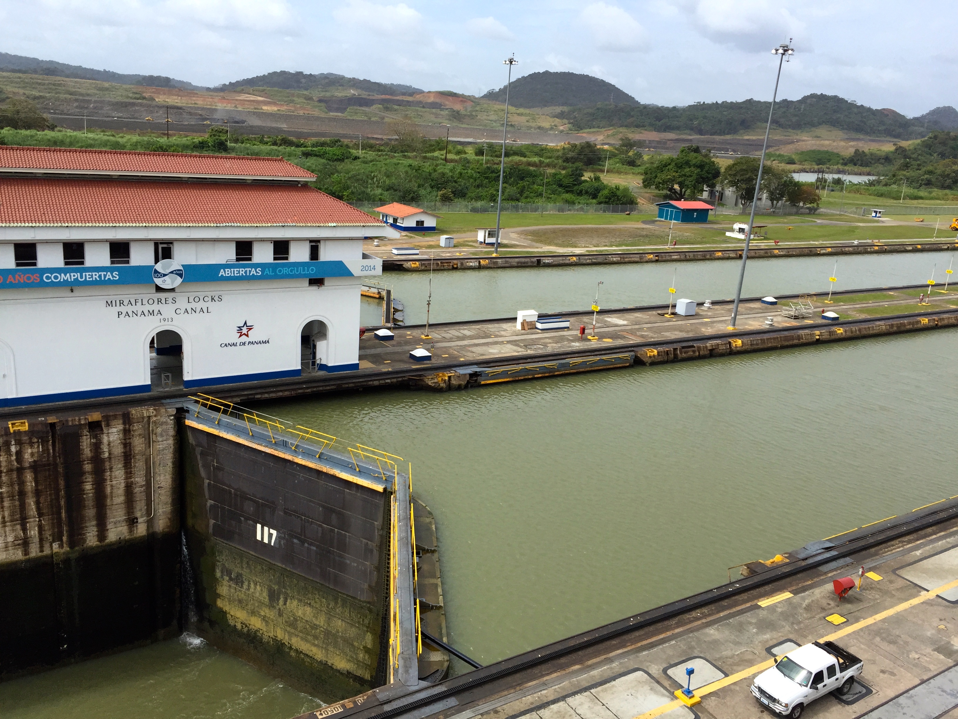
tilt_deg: -15.3
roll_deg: -5.3
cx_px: 479
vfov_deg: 48.2
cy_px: 360
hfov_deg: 61.7
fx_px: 803
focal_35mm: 29
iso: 32
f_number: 2.2
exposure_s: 1/2639
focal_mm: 4.15
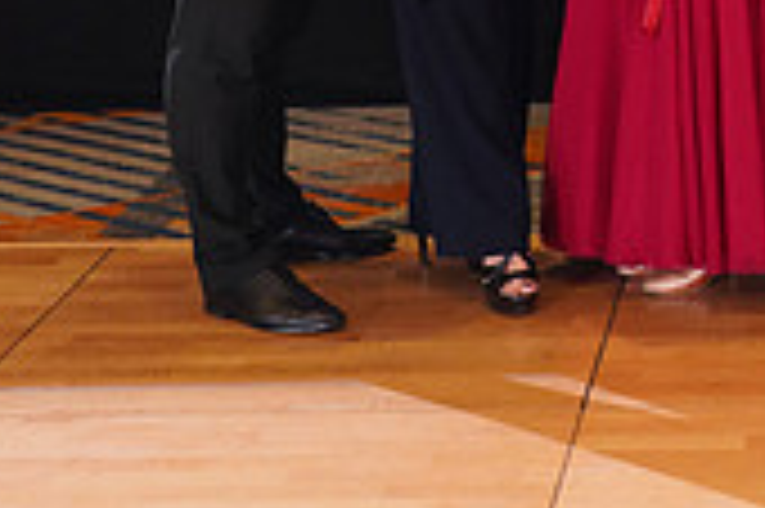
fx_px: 2611
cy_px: -299
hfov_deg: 16.1
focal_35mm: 123
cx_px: 873
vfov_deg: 10.7
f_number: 4.5
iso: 2000
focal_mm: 36
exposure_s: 1/160
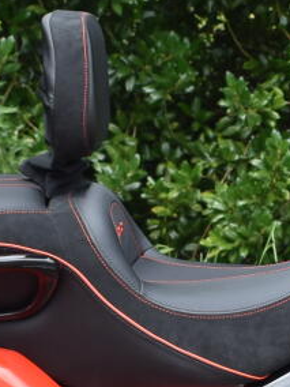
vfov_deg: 8.1
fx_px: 2726
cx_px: 320
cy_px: 305
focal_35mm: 244
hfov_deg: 6.1
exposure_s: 1/250
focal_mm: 24
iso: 200
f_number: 7.1
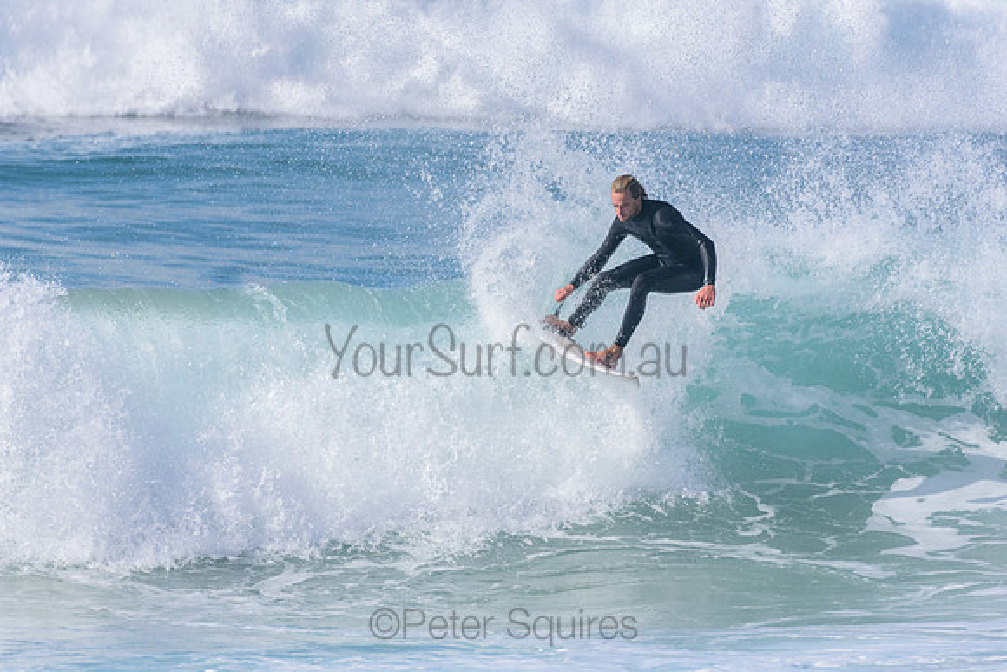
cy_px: 336
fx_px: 20983
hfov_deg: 2.7
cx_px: 504
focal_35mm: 750
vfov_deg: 1.8
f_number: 5.6
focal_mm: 500
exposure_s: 1/2000
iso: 250
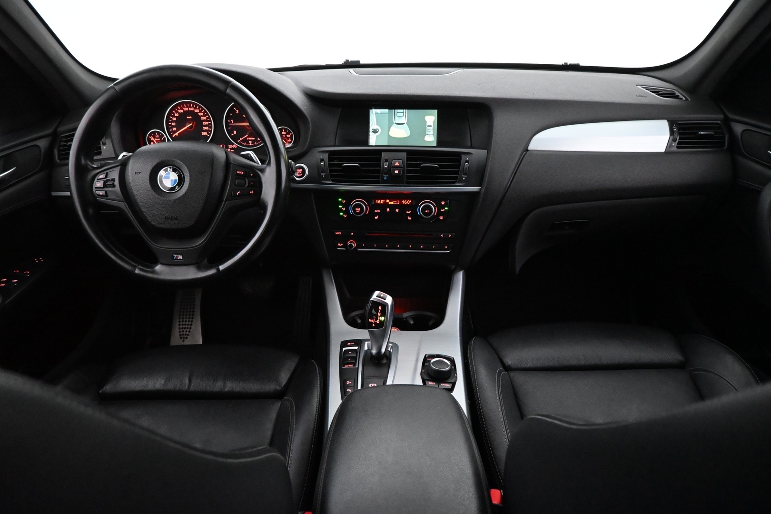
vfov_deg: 53.1
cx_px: 386
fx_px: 514
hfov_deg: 73.7
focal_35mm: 24
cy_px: 257
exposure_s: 1/60
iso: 7200
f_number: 3.5
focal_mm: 16
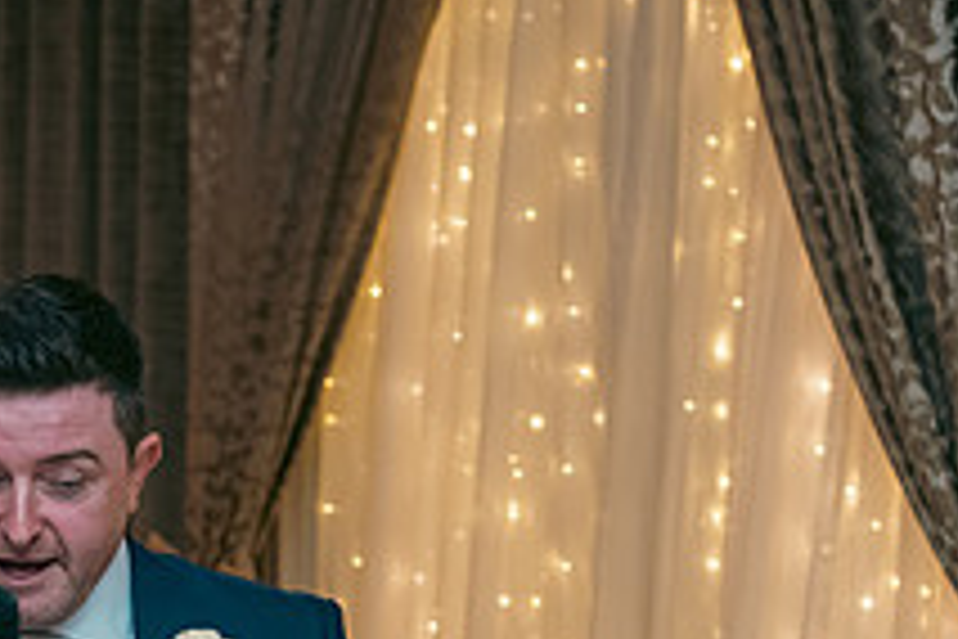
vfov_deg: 9.9
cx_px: 153
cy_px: 772
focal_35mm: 136
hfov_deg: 15.0
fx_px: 3619
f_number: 3.5
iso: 800
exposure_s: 1/160
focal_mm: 50
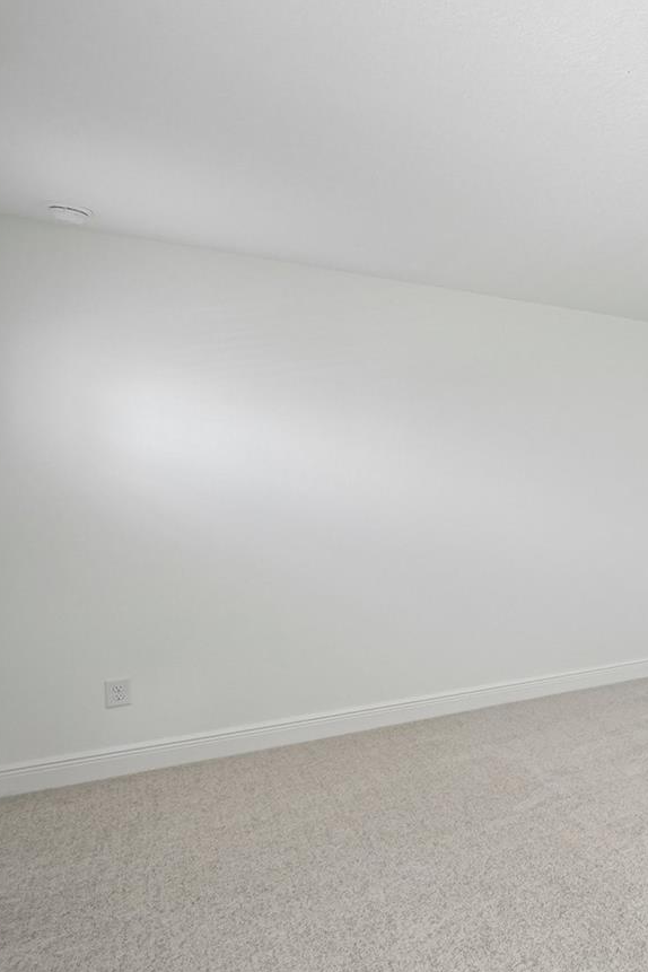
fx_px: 702
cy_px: 474
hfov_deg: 35.2
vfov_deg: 69.4
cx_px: 832
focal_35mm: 26
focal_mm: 14
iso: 400
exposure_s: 1/40
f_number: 8
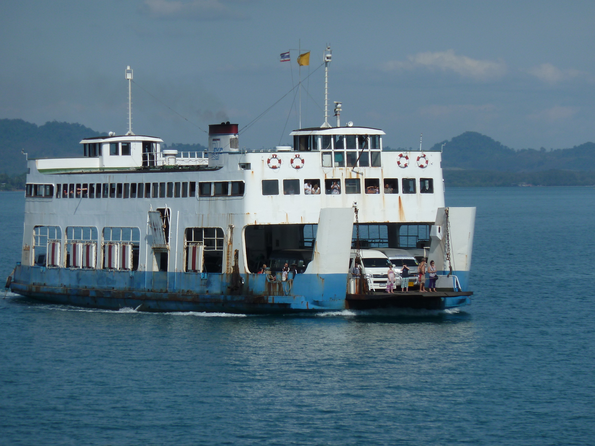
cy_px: 223
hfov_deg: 7.6
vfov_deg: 5.7
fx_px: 4469
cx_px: 298
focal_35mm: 260
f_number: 5.6
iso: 80
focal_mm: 42.6
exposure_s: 1/1000
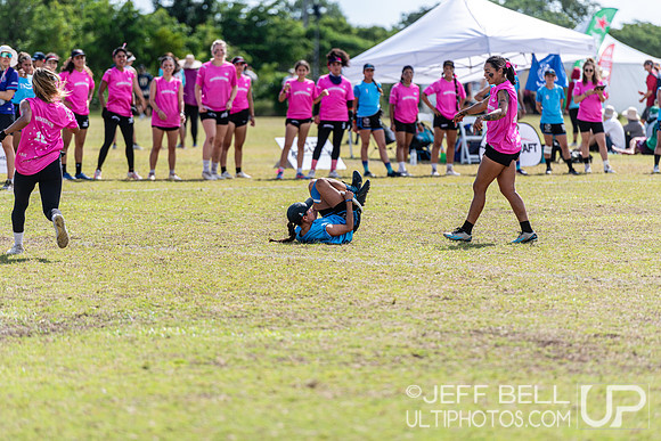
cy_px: 220
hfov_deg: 10.3
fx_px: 3673
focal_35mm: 200
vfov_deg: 6.9
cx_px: 330
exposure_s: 1/1250
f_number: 3.2
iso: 90
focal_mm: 200
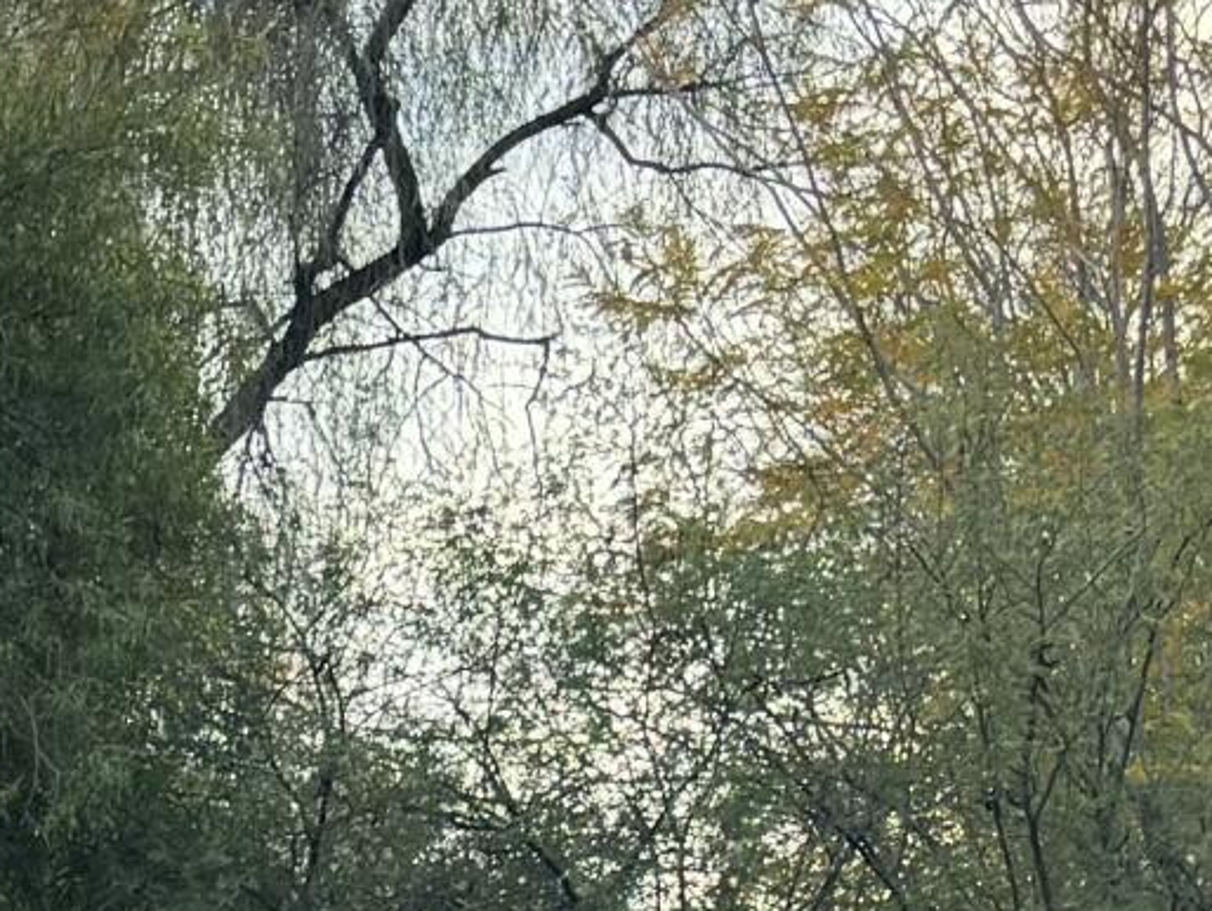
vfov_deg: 9.9
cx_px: -1054
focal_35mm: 140
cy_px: 1822
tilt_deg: -3.4
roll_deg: -0.5
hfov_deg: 12.7
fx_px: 4904
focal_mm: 6.76
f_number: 1.78
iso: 160
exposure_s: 1/121
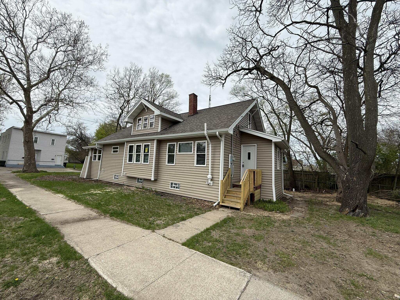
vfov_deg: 85.7
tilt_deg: +7.1
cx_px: 200
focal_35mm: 14
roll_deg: -3.1
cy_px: 150
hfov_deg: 102.1
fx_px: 162
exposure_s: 1/1745
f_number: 2.2
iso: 50
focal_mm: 2.22
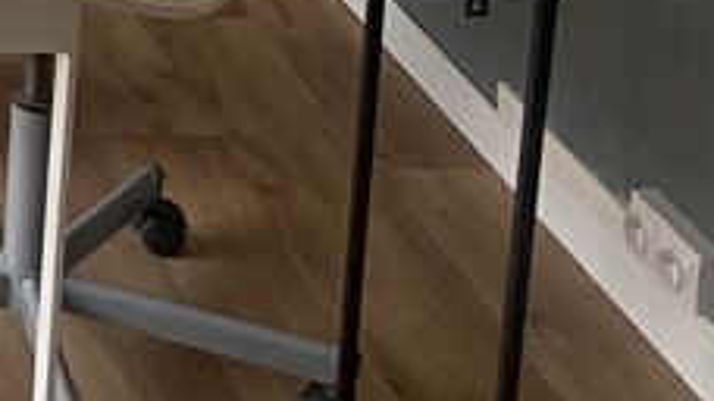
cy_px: -602
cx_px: -742
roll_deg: +0.3
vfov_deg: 8.8
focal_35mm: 124
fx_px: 2347
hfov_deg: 14.3
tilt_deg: -11.8
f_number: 1.8
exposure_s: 1/121
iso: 64
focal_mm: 4.25
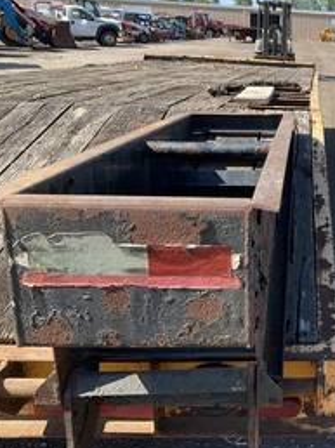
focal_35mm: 45
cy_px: 219
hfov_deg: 29.9
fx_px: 582
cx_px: 338
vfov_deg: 42.1
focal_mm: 3
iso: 25
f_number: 1.8
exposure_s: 1/978
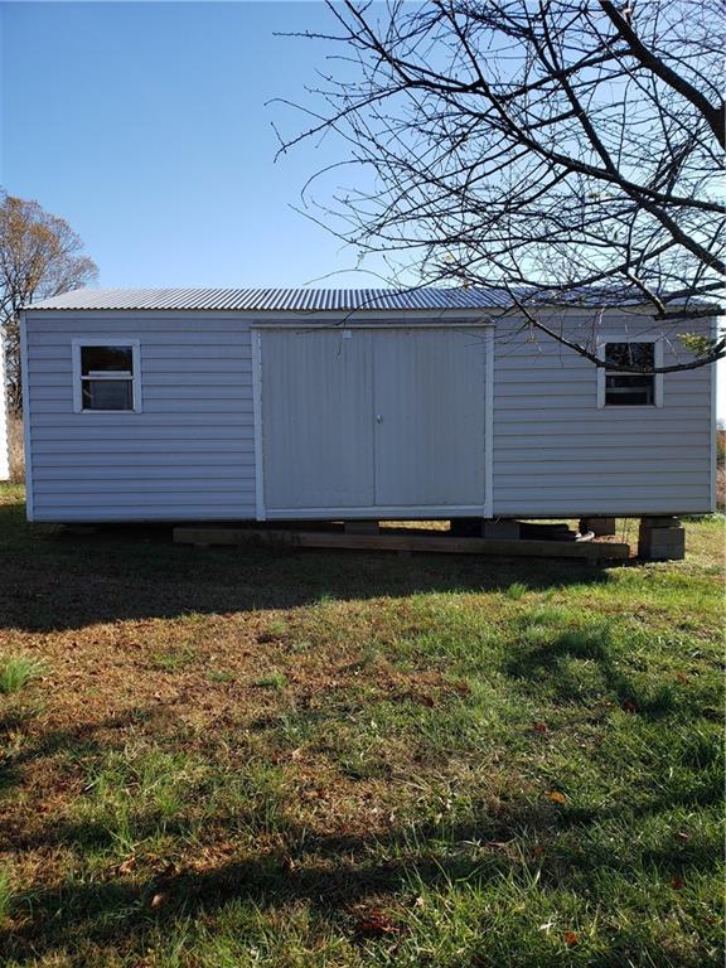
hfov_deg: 53.1
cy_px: 484
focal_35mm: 26
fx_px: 727
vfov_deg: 67.3
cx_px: 363
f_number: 2.4
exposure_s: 1/720
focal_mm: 4.3
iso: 50
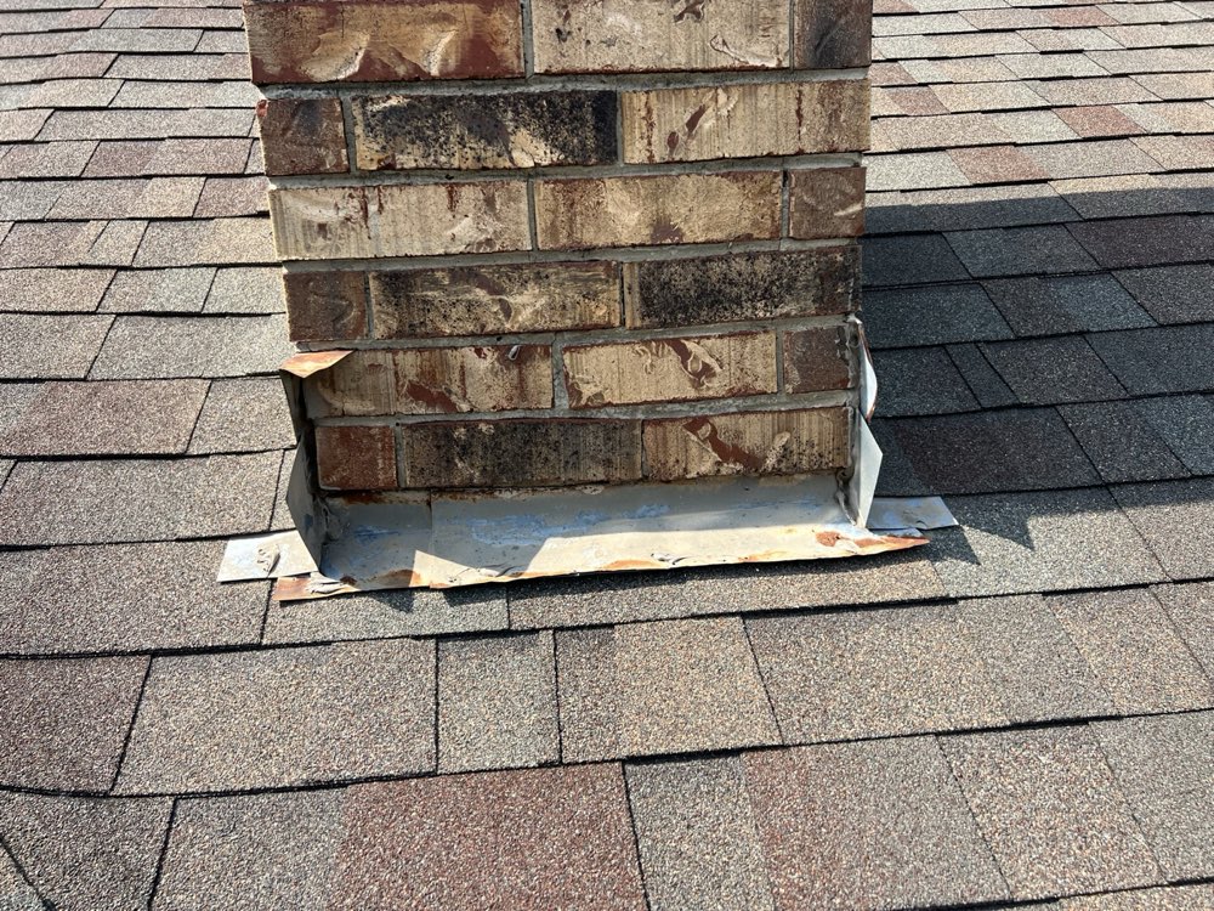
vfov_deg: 53.1
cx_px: 607
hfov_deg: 67.3
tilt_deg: -13.9
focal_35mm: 26
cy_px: 456
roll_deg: +2.2
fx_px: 912
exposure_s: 1/1808
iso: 50
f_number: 1.5
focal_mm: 5.7
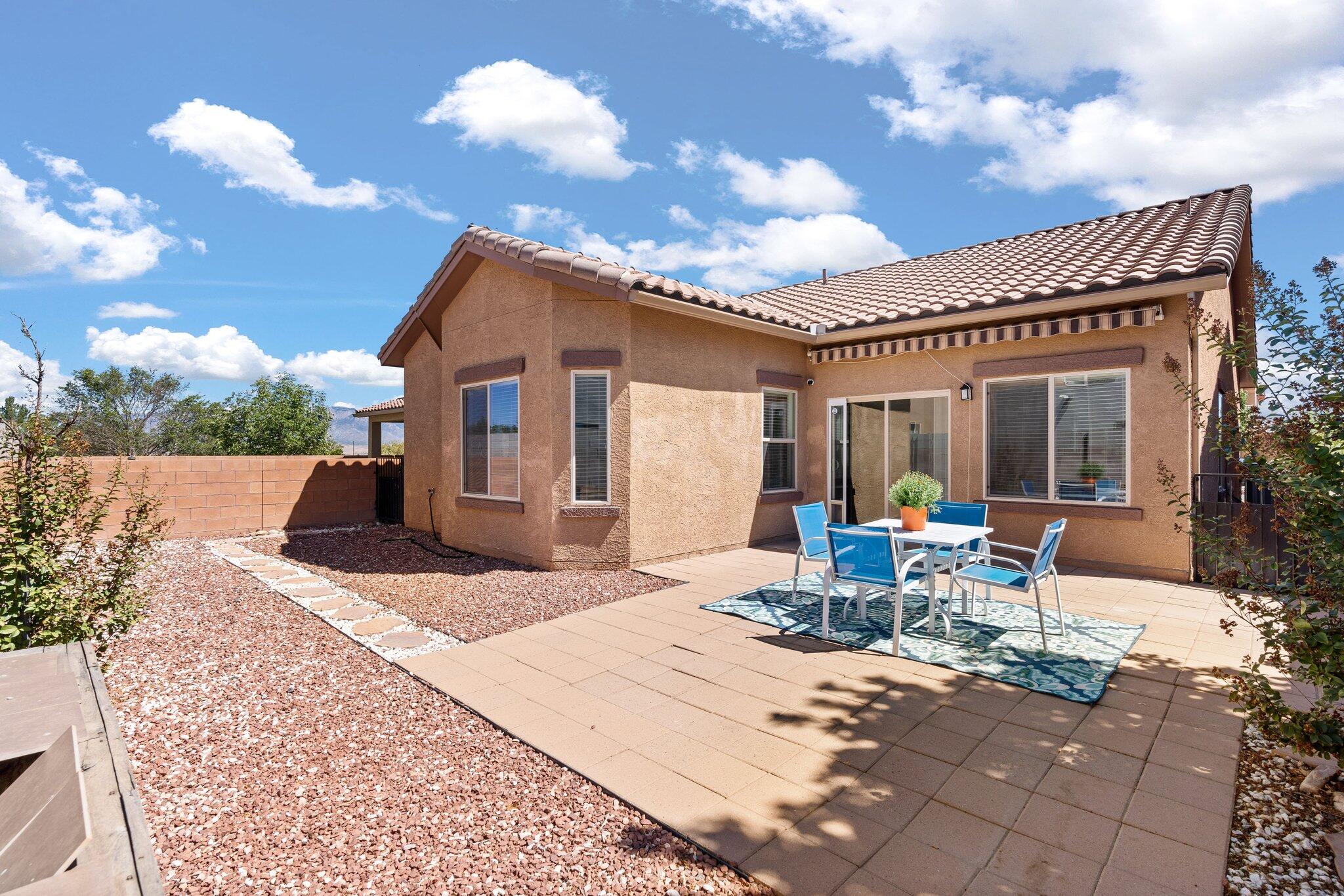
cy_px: 448
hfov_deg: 96.7
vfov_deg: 73.7
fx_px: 597
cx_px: 672
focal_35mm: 16
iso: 160
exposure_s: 1/80
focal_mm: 16
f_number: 9
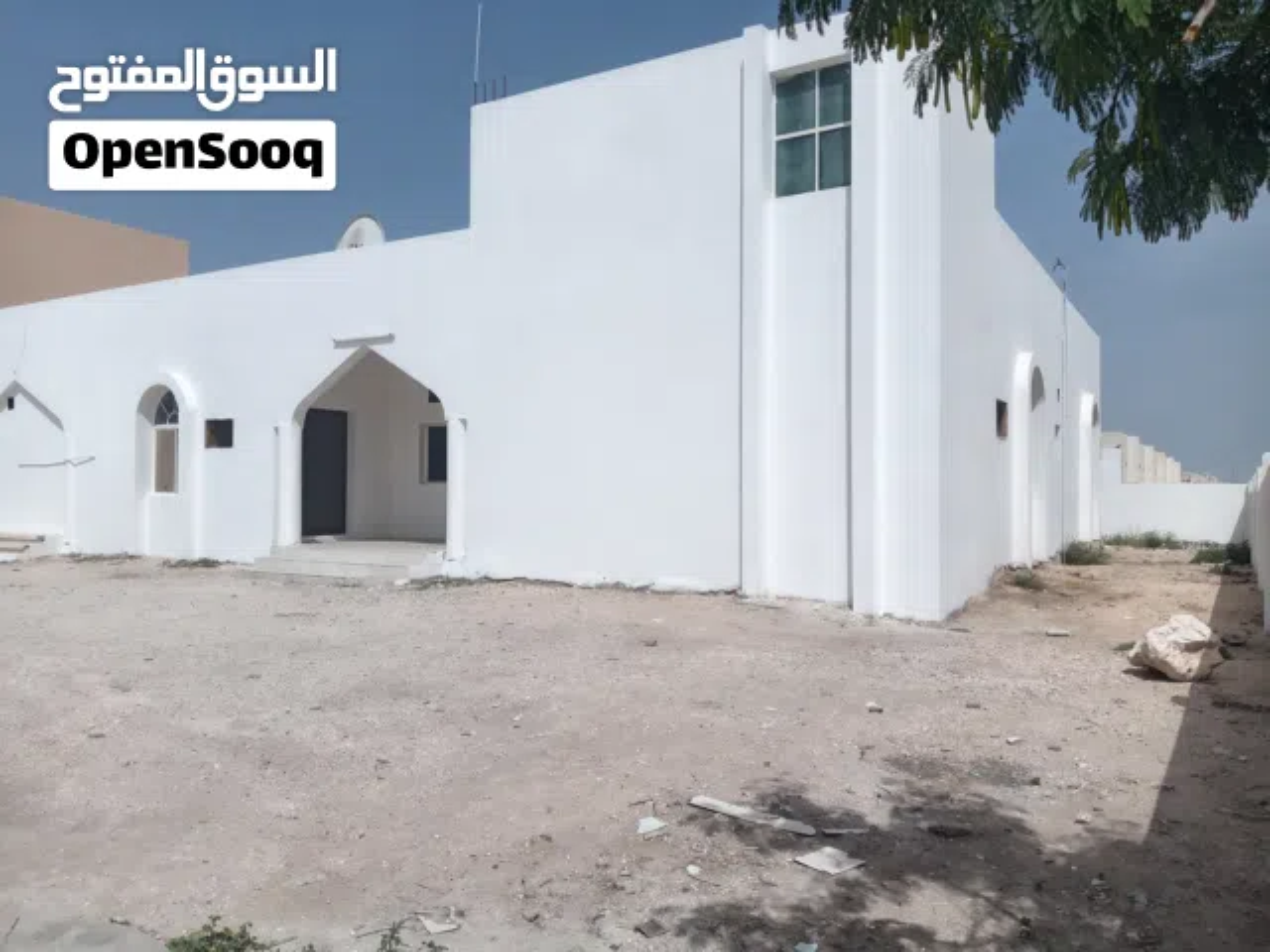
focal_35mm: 27
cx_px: 635
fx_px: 991
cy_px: 476
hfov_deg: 65.3
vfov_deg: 51.4
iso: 100
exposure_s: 1/1527
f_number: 1.8
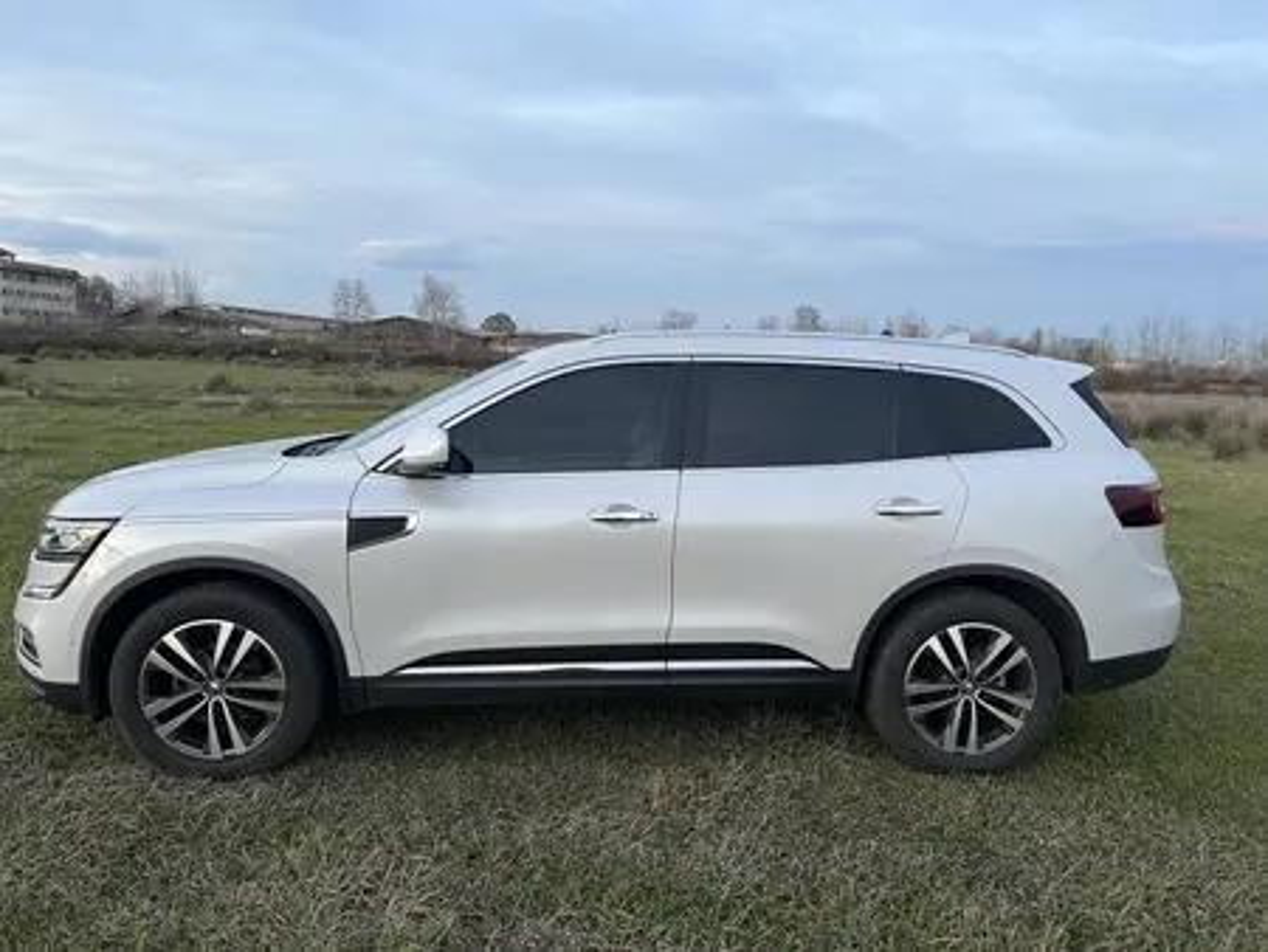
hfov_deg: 67.3
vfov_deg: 53.1
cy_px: 476
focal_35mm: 26
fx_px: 953
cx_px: 634
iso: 200
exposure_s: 1/60
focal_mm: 5.7
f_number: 1.5
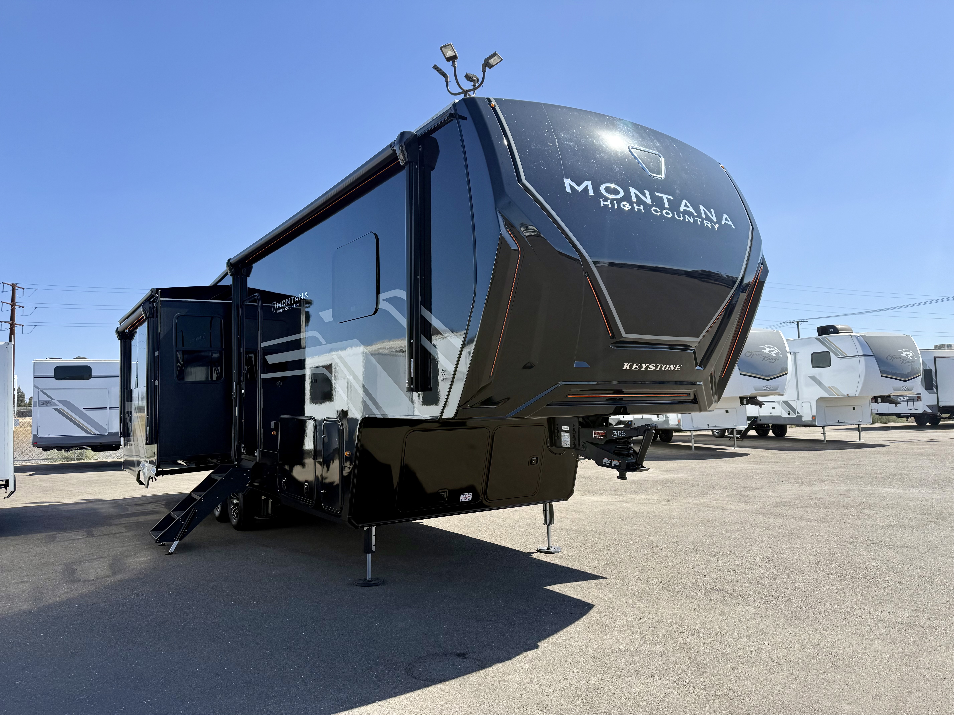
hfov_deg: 71.6
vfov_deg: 56.8
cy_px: 358
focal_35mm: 24
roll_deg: +0.8
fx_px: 661
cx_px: 477
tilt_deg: +4.5
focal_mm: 6.76
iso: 80
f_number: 1.78
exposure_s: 1/3145
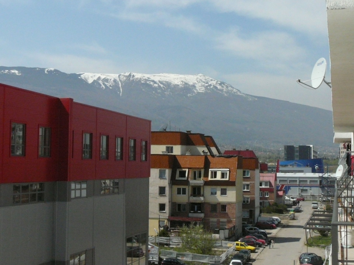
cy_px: 132
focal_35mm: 65
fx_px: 665
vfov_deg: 22.6
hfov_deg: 29.8
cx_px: 177
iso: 400
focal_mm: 9.7
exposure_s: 1/2000
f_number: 6.3
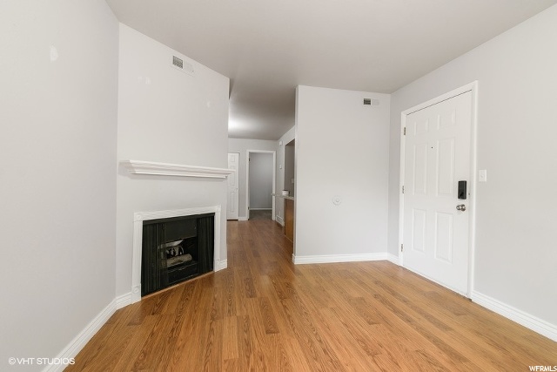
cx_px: 278
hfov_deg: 100.4
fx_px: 232
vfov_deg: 77.4
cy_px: 186
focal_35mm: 15
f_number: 8
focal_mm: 10
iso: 200
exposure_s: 1/3
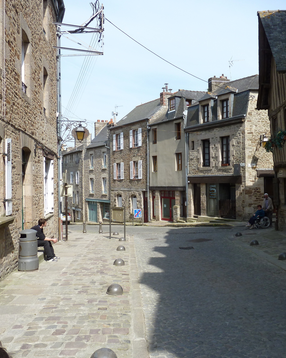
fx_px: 349
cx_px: 183
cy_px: 178
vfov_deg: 54.2
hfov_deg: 44.1
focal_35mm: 33
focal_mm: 4.1
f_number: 4
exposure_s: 1/400
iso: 80
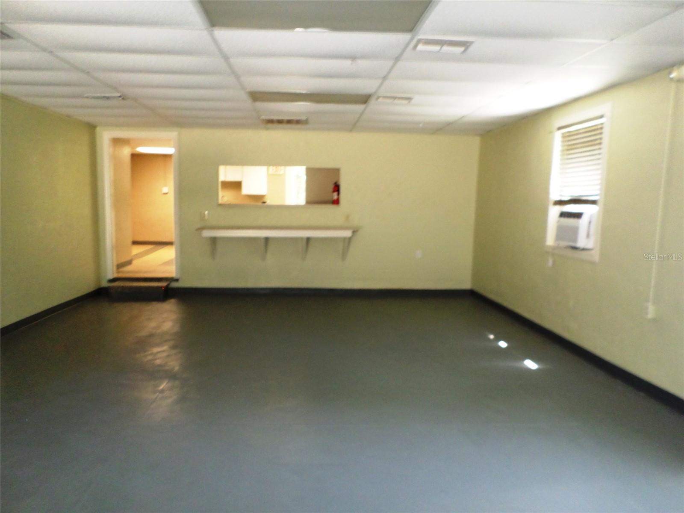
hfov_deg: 69.4
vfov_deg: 54.9
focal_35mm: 25
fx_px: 494
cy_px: 256
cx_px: 342
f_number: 2.5
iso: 240
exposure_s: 1/30
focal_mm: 4.5
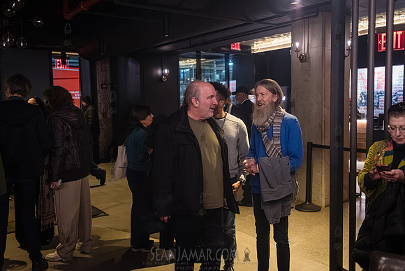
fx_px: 394
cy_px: 136
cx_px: 202
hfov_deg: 54.4
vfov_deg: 37.9
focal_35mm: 35
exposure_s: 1/250
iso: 8000
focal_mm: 35
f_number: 3.2
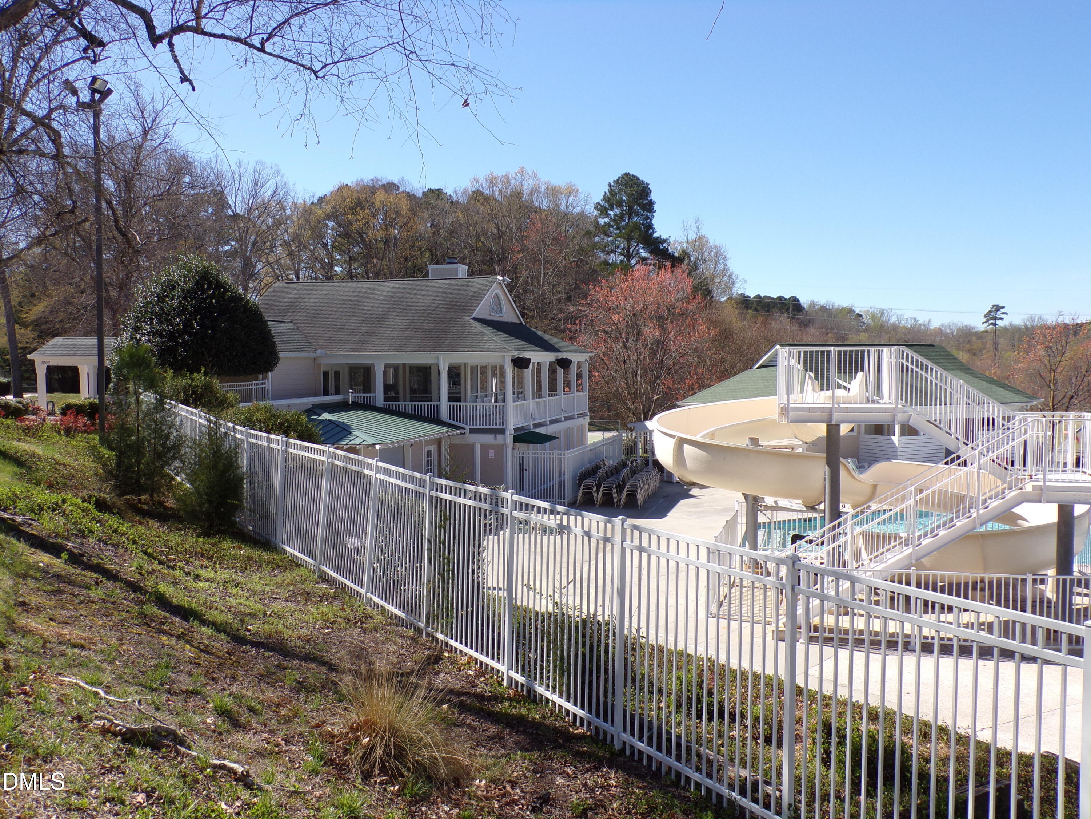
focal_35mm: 32
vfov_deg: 44.2
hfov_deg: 56.8
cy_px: 410
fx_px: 1009
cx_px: 546
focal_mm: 5.8
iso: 80
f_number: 4.6
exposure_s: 1/400
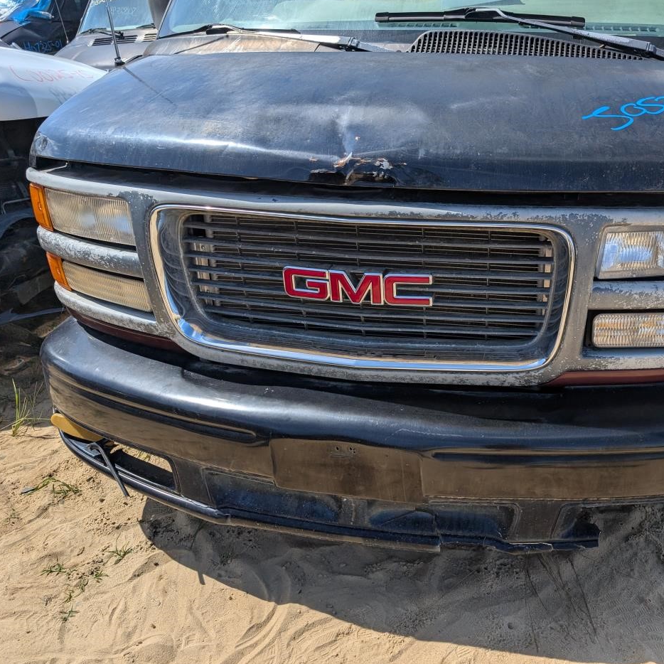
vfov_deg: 55.6
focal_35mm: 29
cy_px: 325
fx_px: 629
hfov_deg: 54.4
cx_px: 450
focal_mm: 6.9
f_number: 1.68
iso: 19
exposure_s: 1/1335
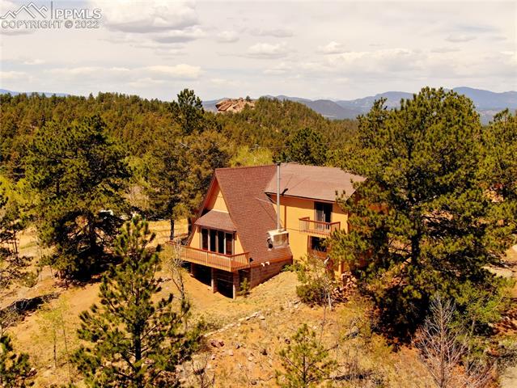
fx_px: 687
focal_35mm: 46
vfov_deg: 31.5
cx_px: 258
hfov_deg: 41.2
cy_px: 194
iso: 100
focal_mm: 8.2
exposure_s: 1/320
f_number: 3.7
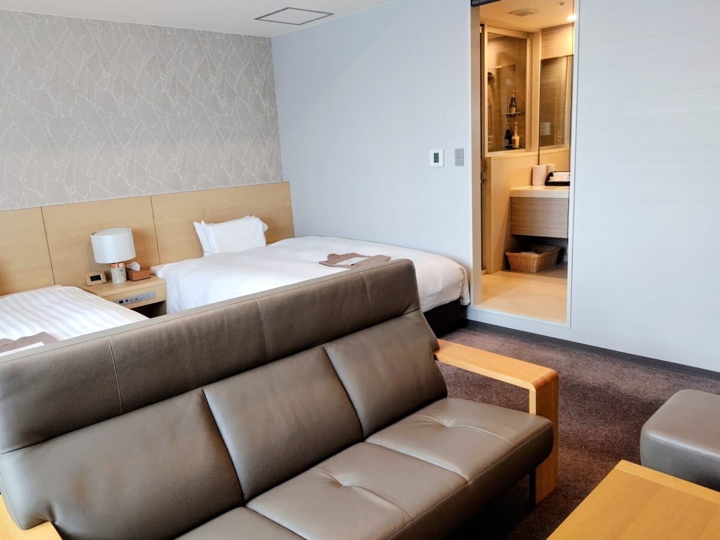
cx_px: 360
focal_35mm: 23
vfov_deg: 58.9
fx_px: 478
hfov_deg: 73.9
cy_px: 270
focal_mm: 5.5
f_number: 1.9
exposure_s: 1/60
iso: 149
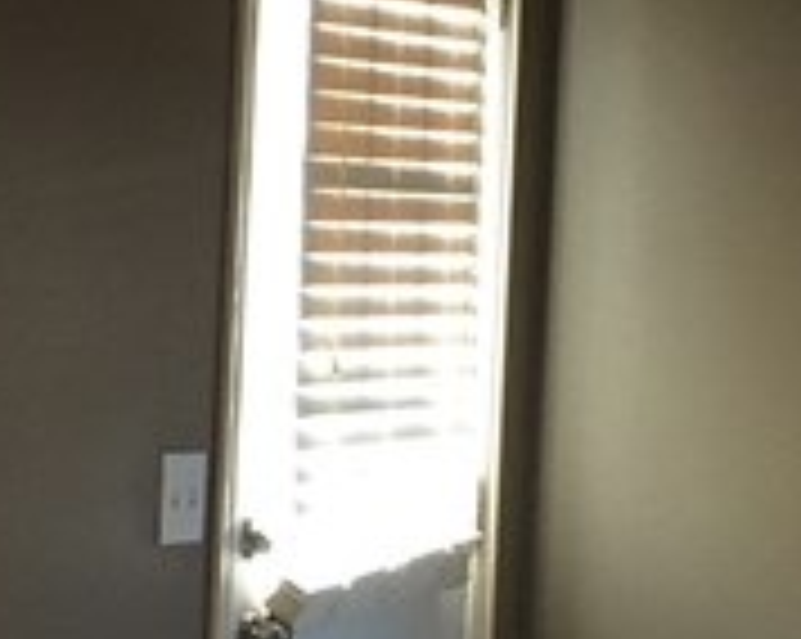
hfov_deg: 11.8
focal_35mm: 163
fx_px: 3860
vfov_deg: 9.5
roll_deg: -2.1
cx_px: 369
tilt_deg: -2.2
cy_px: 356
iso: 32
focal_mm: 4.15
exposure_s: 1/30
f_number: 2.2
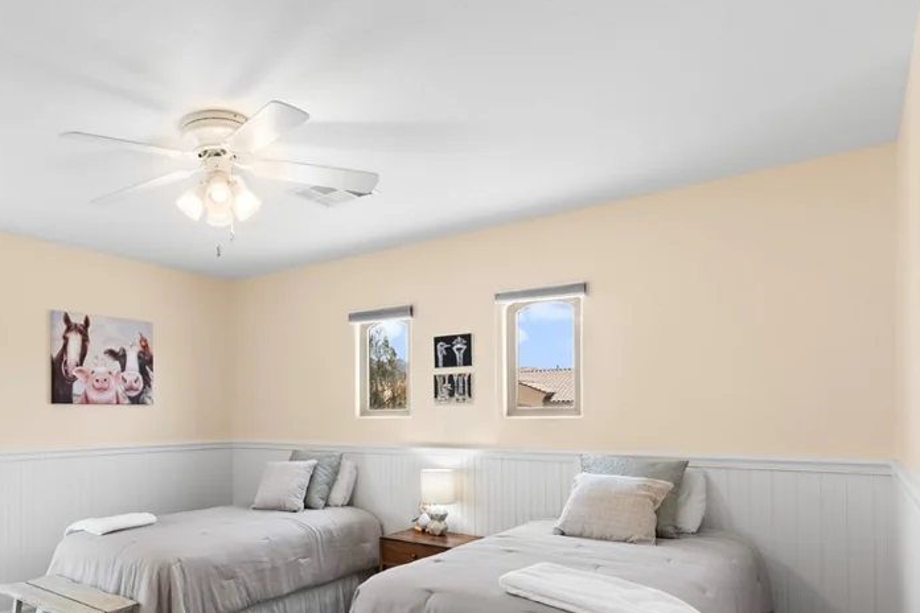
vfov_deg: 50.2
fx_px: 639
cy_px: 417
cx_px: 256
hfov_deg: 68.0
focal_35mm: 25
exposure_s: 1/50
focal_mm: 17
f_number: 8
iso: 400
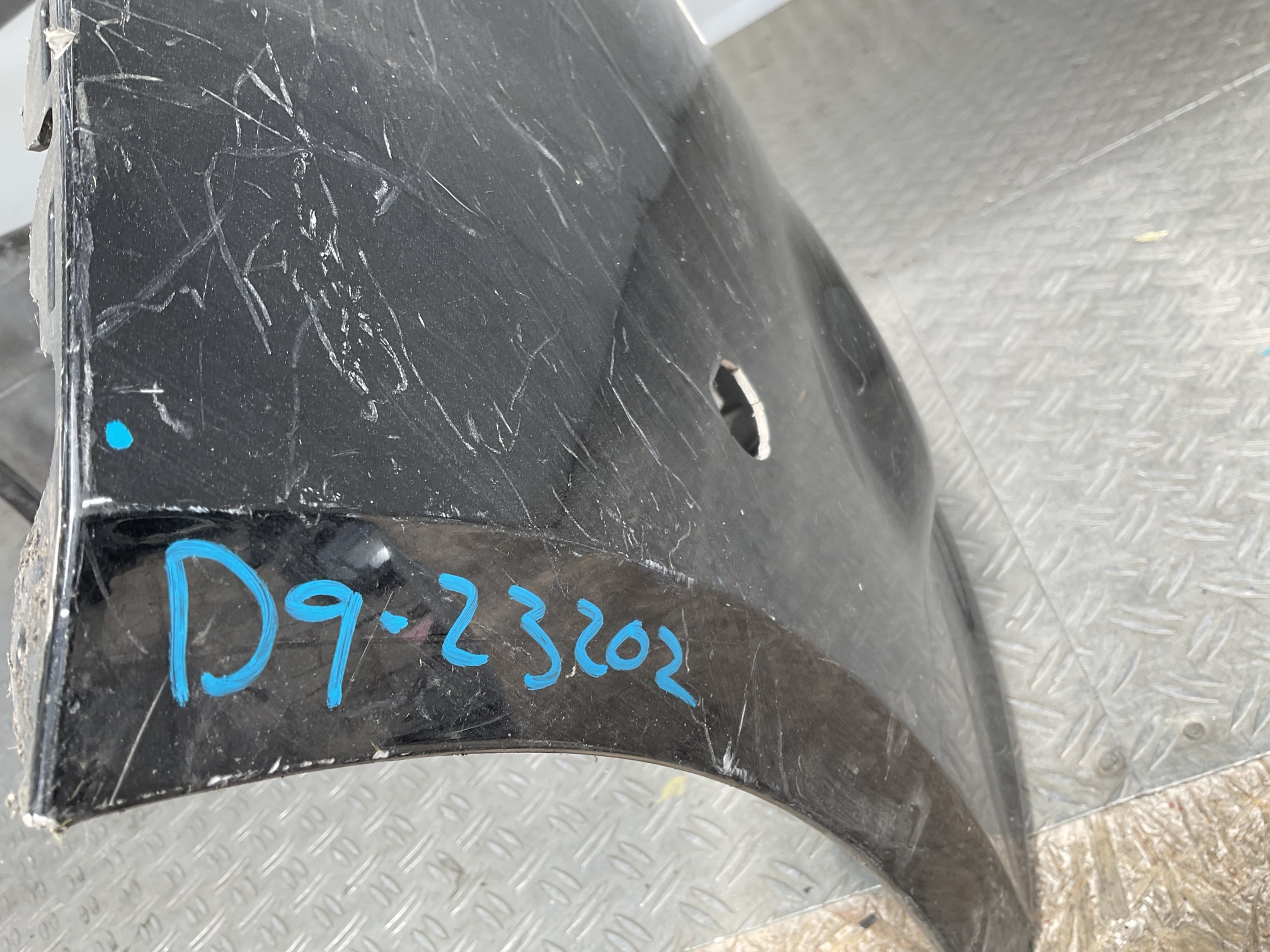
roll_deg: +33.2
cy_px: 476
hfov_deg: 61.7
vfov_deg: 48.2
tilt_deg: -28.5
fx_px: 1064
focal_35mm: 29
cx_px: 635
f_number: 1.8
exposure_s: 1/165
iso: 16
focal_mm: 3
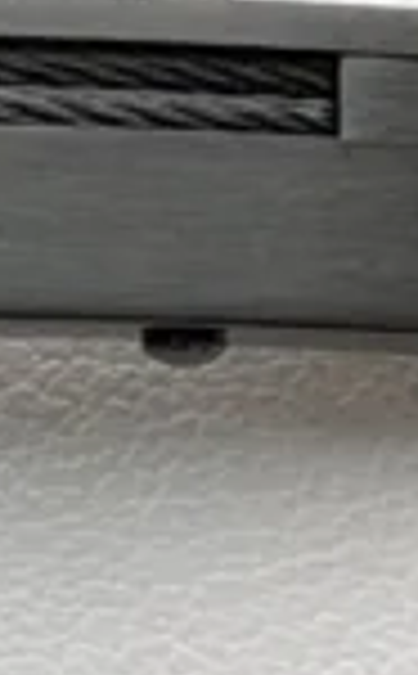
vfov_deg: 5.8
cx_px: -261
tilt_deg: -74.5
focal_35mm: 363
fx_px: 6655
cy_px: 191
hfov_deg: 3.6
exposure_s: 1/652
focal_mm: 6.76
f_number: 1.78
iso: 64
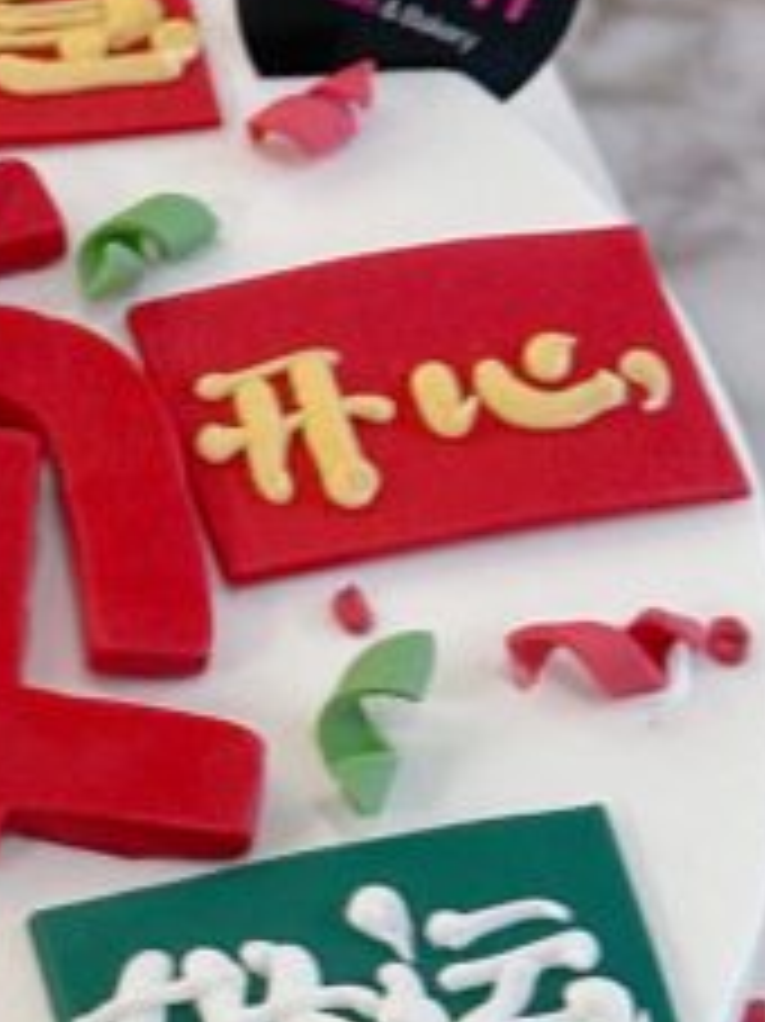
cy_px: 648
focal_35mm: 217
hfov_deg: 6.8
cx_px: -288
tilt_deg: -58.0
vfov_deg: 9.1
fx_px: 6400
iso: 160
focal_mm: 6.86
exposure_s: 1/50
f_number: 1.78
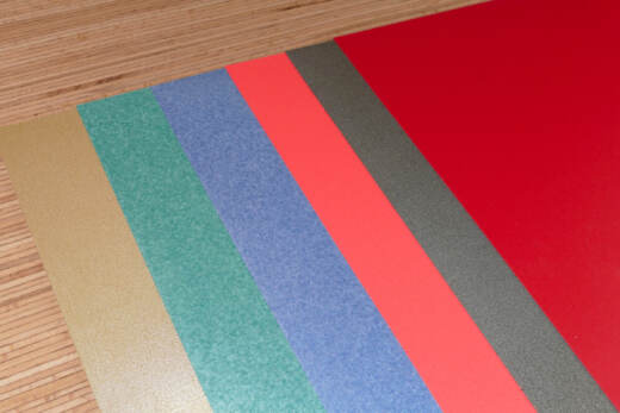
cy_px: 206
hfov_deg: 45.4
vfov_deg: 31.2
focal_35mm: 43
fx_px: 741
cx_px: 310
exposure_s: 1/50
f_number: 8
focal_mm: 15.5
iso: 320
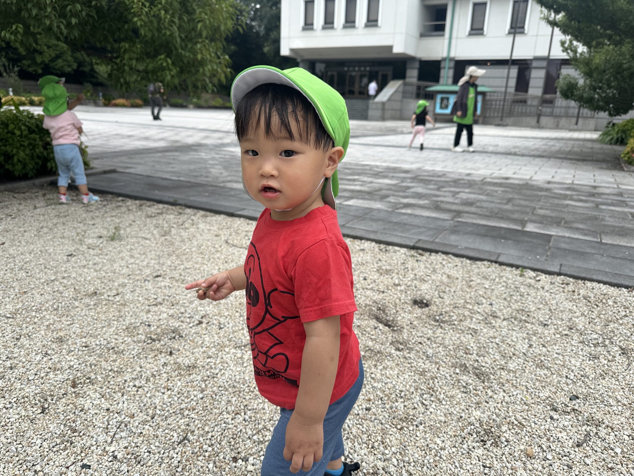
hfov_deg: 71.6
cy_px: 238
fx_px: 440
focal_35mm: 24
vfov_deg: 56.8
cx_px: 317
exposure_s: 1/2110
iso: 80
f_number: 1.78
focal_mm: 6.86
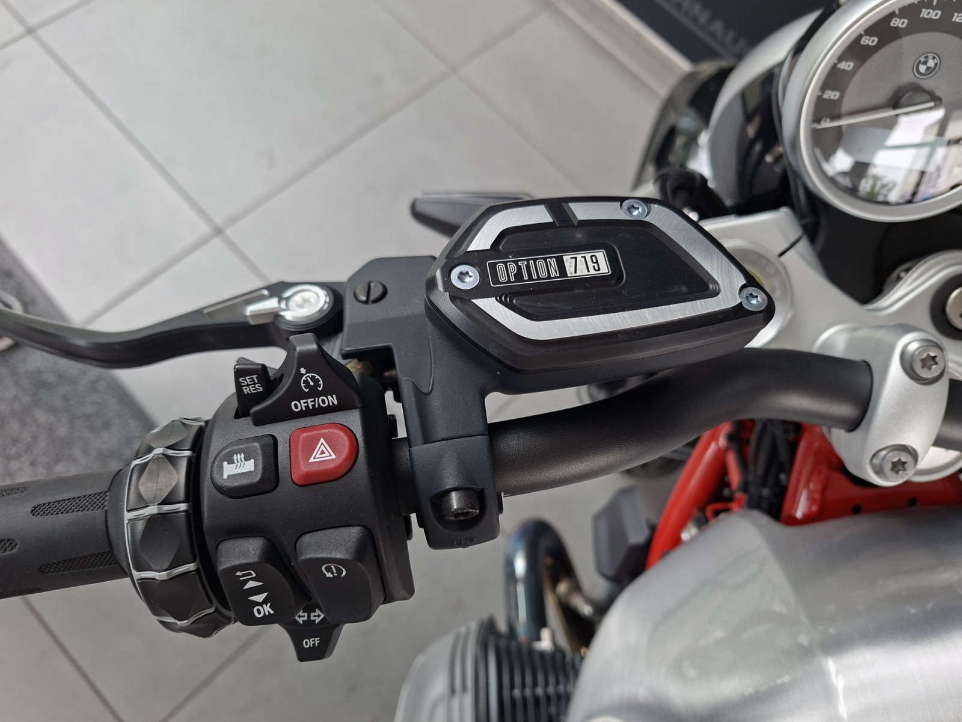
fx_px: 639
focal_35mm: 23
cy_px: 361
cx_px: 481
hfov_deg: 73.9
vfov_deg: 58.9
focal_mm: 5.54
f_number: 1.8
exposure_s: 1/120
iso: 125
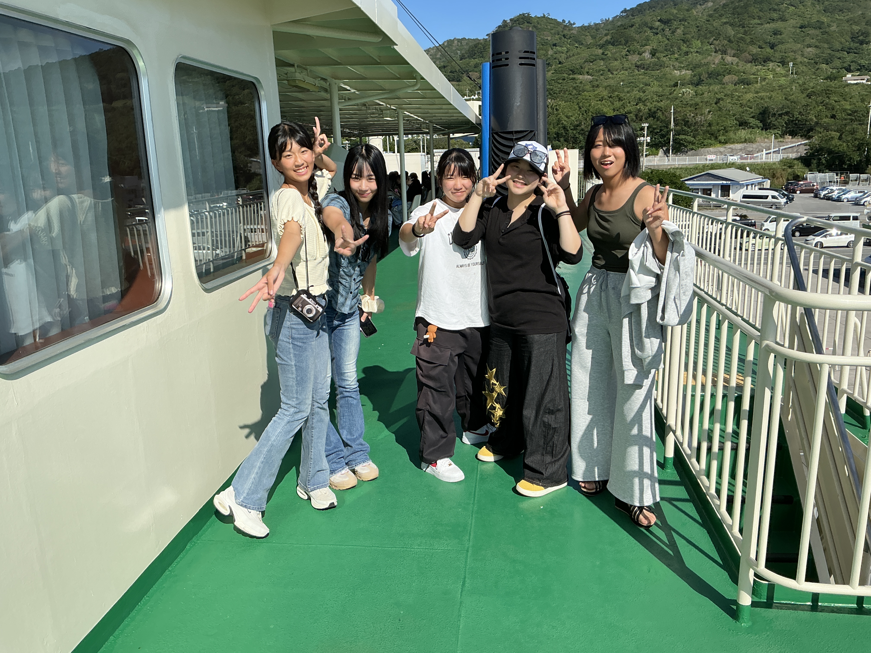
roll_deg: +1.4
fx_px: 705
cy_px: 326
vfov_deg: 49.7
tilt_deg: -13.8
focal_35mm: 28
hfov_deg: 63.4
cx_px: 436
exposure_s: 1/2227
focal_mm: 3
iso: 25
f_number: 1.8
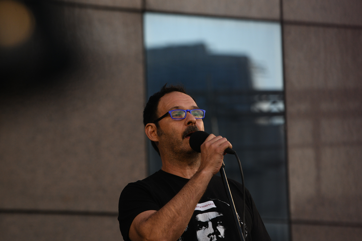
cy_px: 119
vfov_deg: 5.5
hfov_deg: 8.3
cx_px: 195
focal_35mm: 248
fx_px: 2494
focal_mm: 200
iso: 800
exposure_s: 1/640
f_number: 5.6
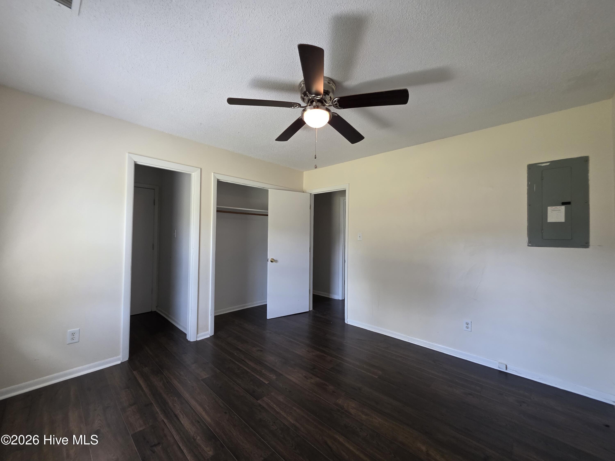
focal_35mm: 13
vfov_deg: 89.9
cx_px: 308
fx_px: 231
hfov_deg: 106.2
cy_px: 230
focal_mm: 2.2
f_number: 1.9
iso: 250
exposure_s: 1/120
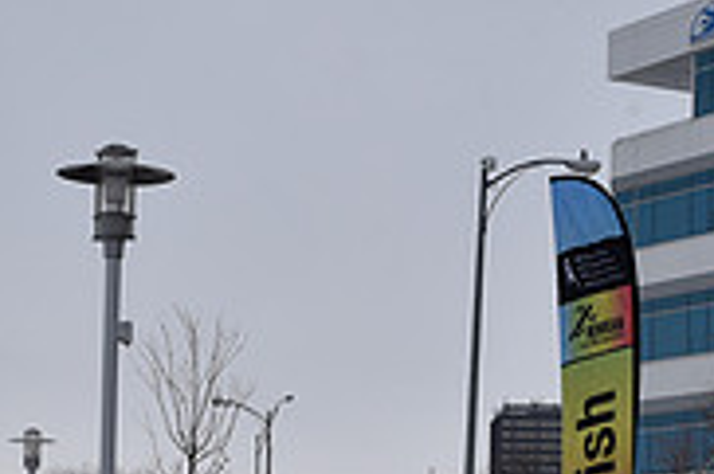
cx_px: 212
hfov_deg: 17.7
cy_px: 680
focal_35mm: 115
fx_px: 2279
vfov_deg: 11.5
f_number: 11
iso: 400
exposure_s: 1/500
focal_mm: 36
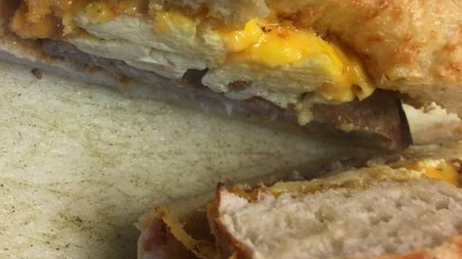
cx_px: 227
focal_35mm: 46
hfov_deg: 44.6
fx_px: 563
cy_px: 38
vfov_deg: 25.3
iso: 25
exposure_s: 1/15
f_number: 2.2
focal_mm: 4.15
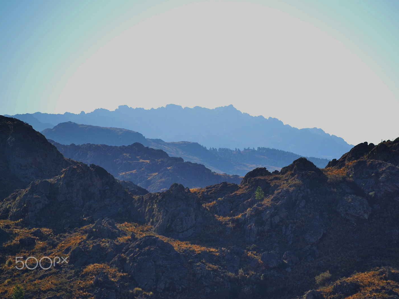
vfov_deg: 6.3
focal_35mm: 237
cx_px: 223
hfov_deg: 8.4
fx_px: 2727
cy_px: 150
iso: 200
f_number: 5
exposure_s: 1/640
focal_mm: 145
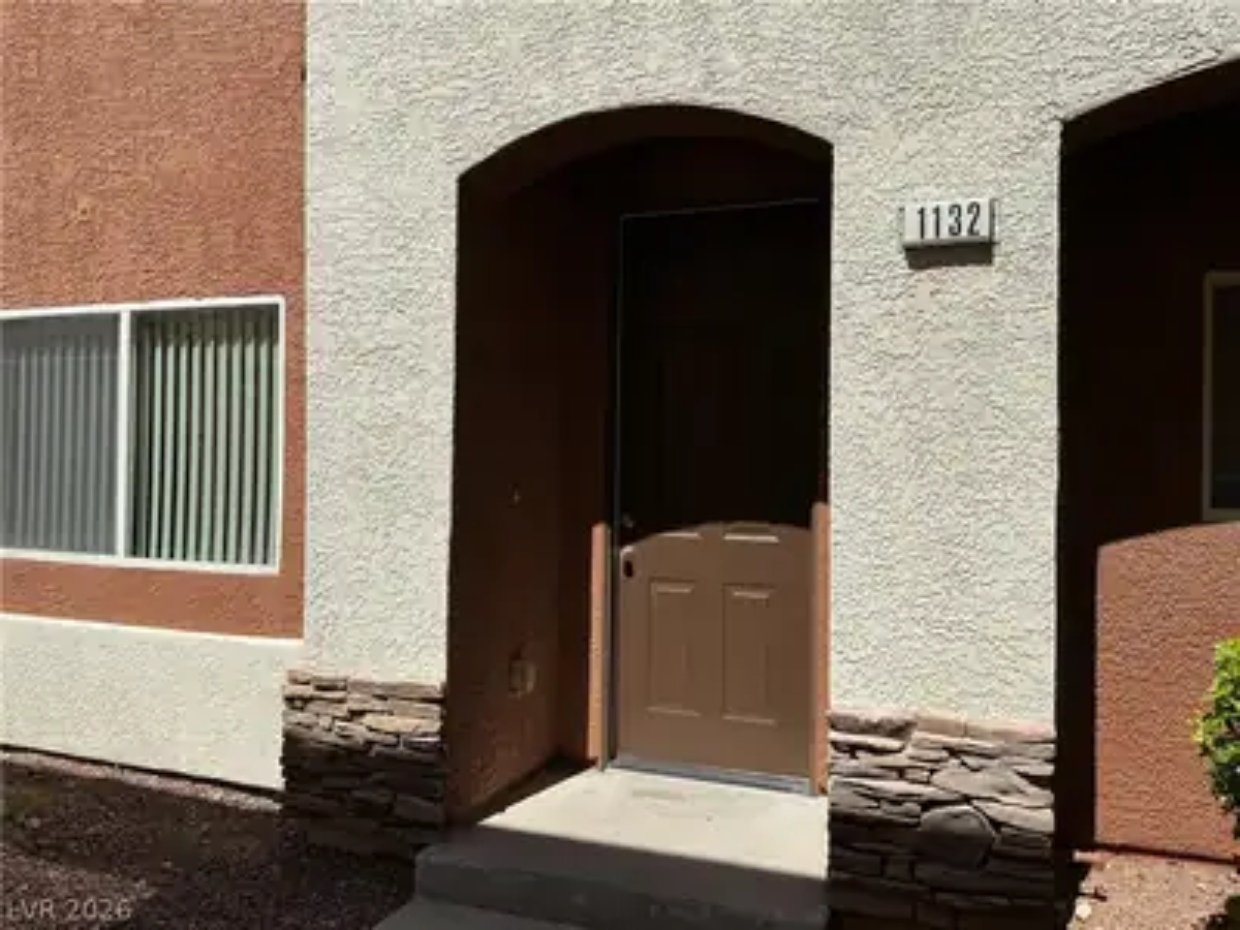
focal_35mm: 29
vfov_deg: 48.2
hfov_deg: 61.7
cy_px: 465
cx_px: 620
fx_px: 1039
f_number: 1.8
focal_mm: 3
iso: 25
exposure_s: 1/2667
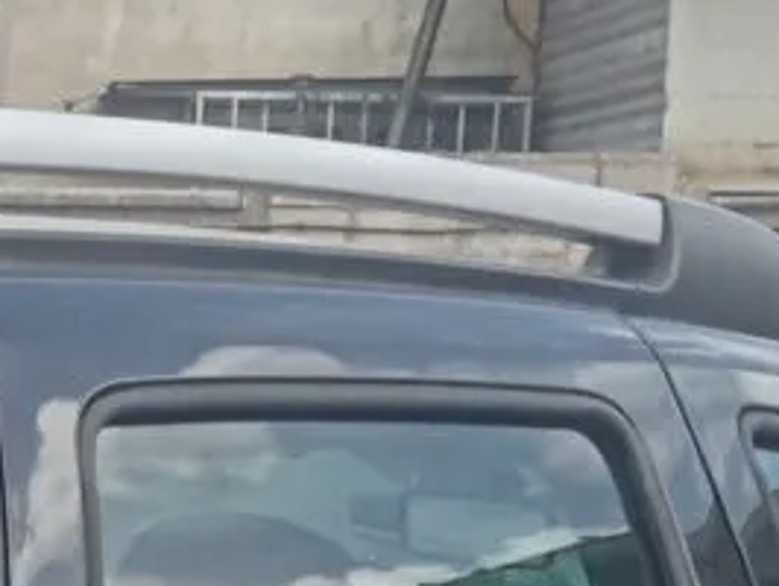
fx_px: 4550
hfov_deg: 9.5
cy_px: 1427
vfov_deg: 6.9
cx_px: -442
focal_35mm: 202
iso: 100
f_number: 2.2
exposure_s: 1/332
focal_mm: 3.46
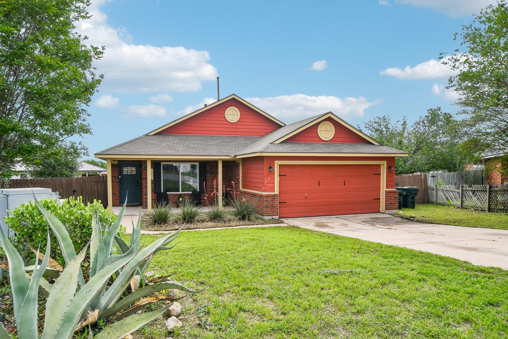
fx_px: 339
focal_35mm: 24
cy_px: 170
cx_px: 254
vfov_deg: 53.1
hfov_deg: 73.7
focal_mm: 16
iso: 400
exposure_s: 1/2000
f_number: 8
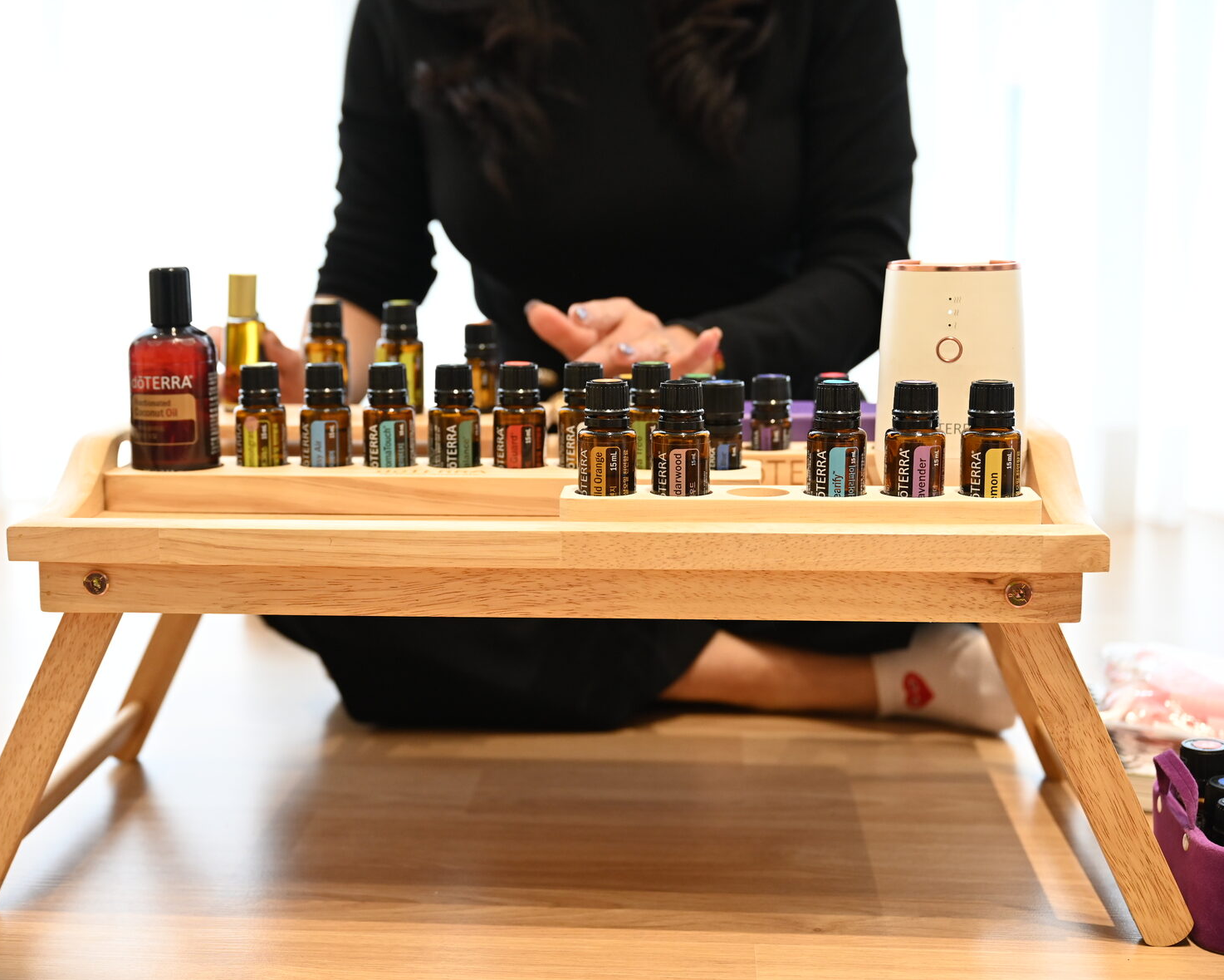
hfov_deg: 34.1
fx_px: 1992
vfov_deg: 27.6
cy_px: 491
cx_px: 497
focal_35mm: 55
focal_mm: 48
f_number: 3.5
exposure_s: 1/250
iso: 1250
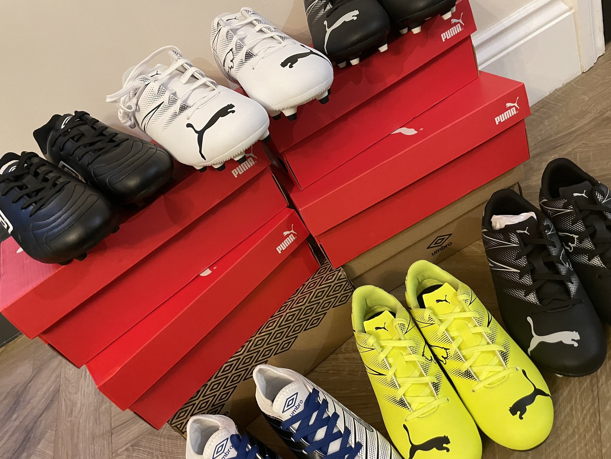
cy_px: 230
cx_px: 306
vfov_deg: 53.1
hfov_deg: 67.3
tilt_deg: -34.5
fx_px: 459
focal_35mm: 26
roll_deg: +30.4
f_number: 1.6
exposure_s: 1/43
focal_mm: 4.2
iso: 500
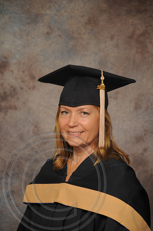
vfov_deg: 13.7
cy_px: 116
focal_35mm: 150
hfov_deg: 9.1
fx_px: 959
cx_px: 76
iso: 200
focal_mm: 100
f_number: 5.6
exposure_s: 1/60
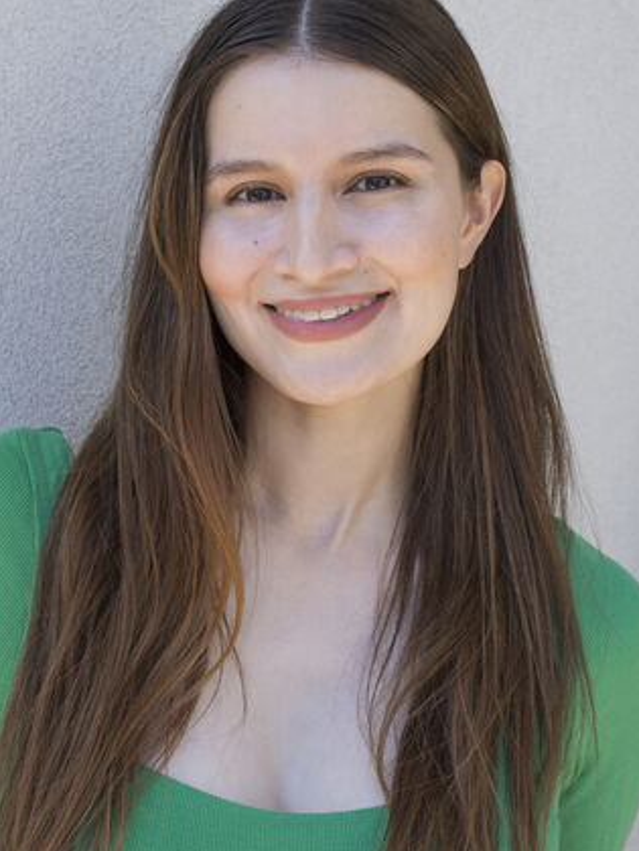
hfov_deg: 22.3
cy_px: 387
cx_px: 323
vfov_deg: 29.4
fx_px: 1624
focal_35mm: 66
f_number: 8
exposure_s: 1/160
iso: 400
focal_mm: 40
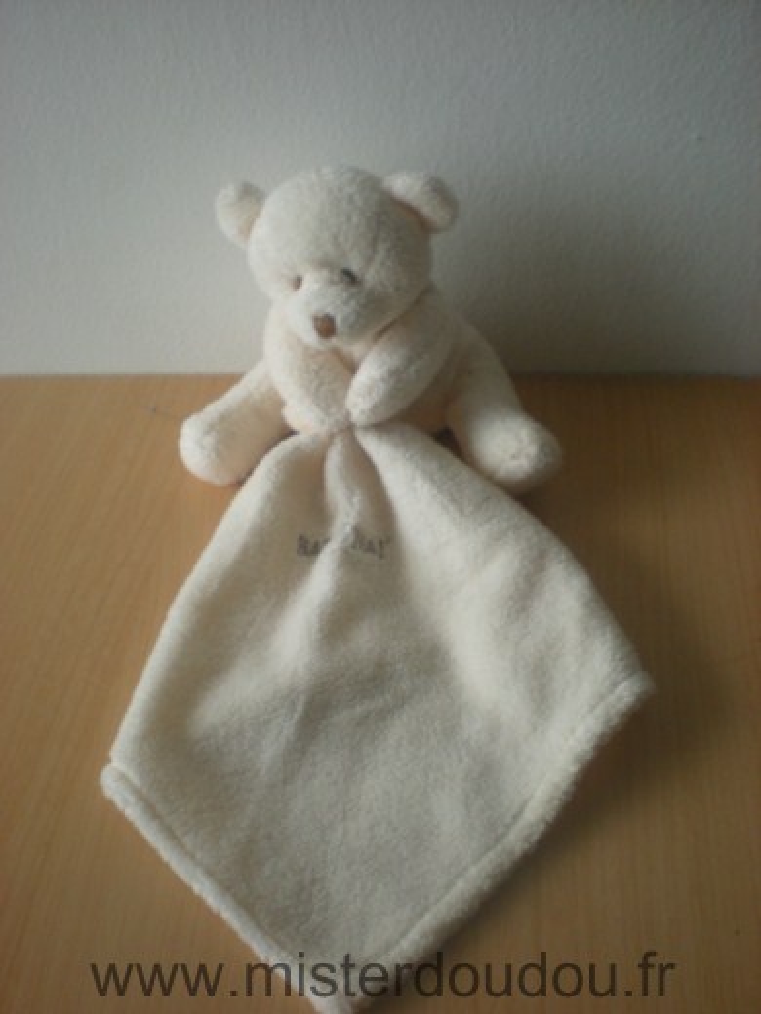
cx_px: 380
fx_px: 1114
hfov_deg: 37.7
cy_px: 507
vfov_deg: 49.0
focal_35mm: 38
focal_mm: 6.3
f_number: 3.1
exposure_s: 1/13
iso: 200
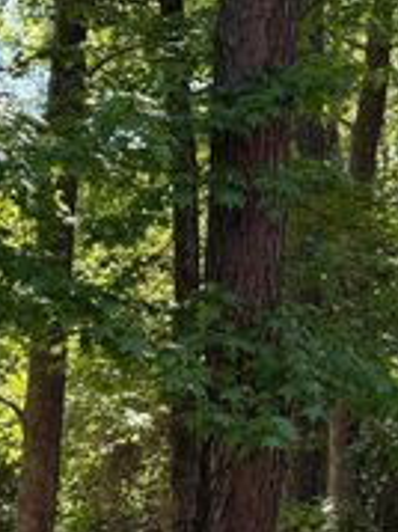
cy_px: 201
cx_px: 499
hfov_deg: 14.6
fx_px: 1489
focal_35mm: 97
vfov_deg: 20.2
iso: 64
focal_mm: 5.96
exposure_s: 1/409
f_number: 1.6
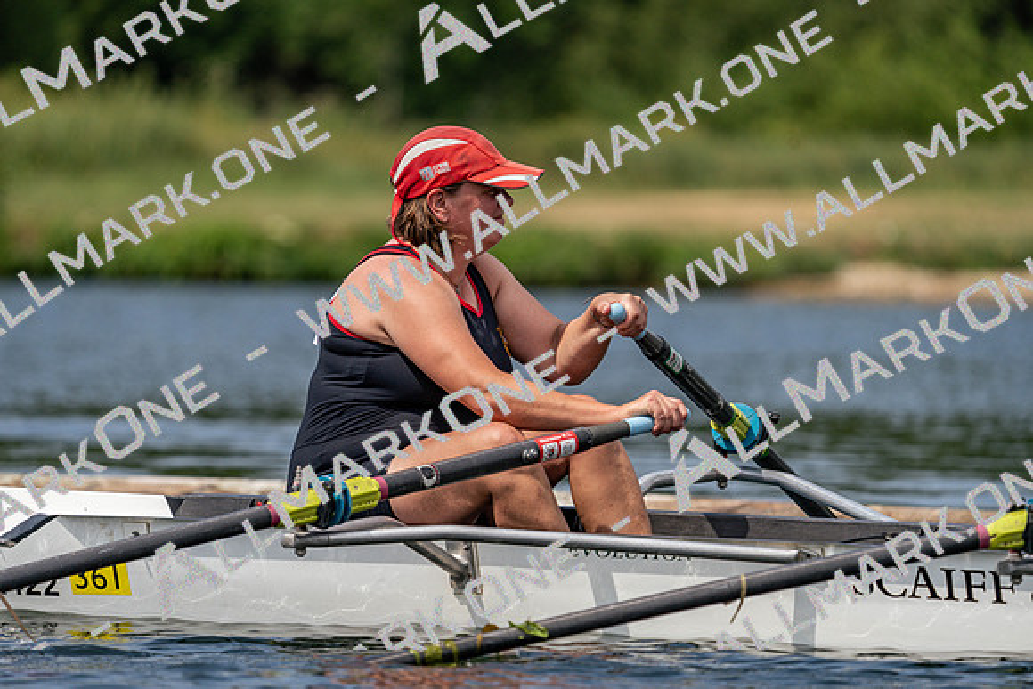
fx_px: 11595
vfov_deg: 3.4
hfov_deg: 5.1
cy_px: 344
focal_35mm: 404
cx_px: 516
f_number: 6.3
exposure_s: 1/1600
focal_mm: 404
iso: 250
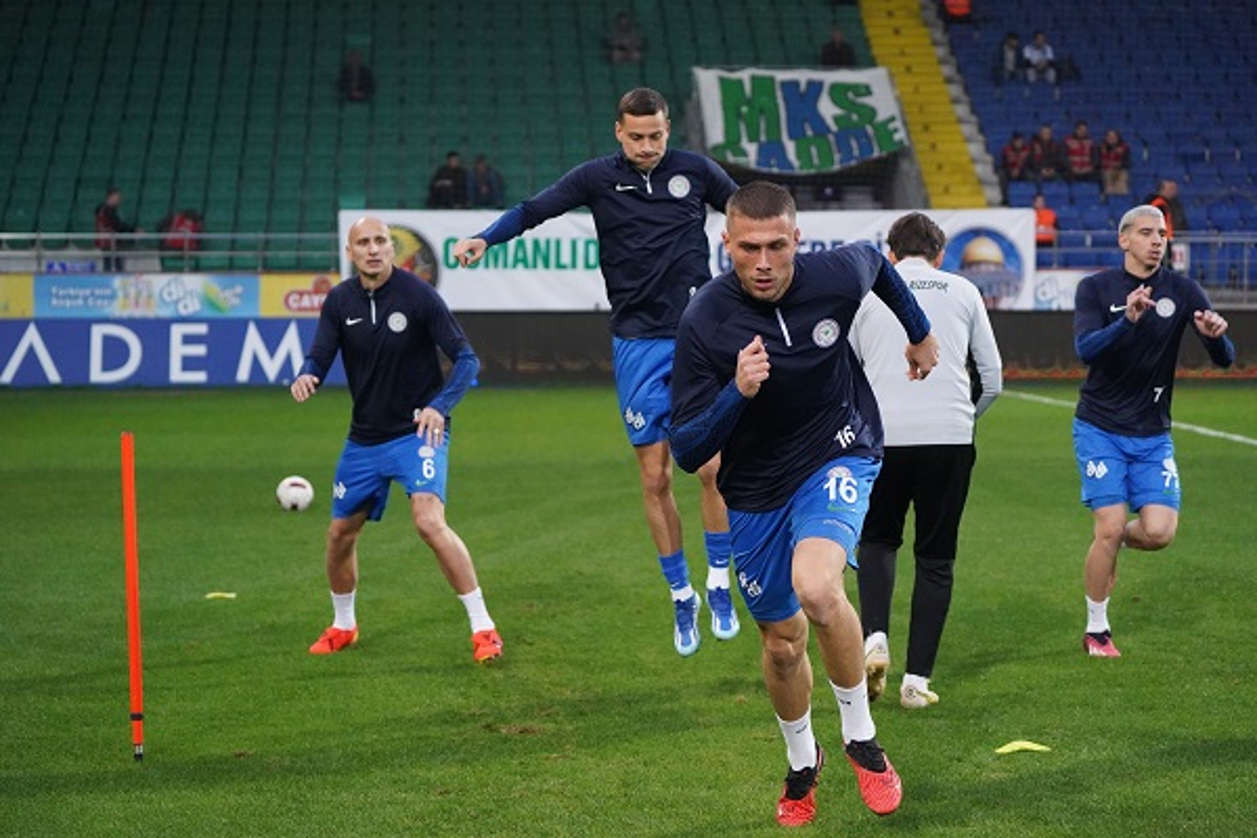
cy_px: 419
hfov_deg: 20.4
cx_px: 628
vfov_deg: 13.7
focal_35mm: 100
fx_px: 3491
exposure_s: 1/2000
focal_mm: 100
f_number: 4.5
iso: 6400
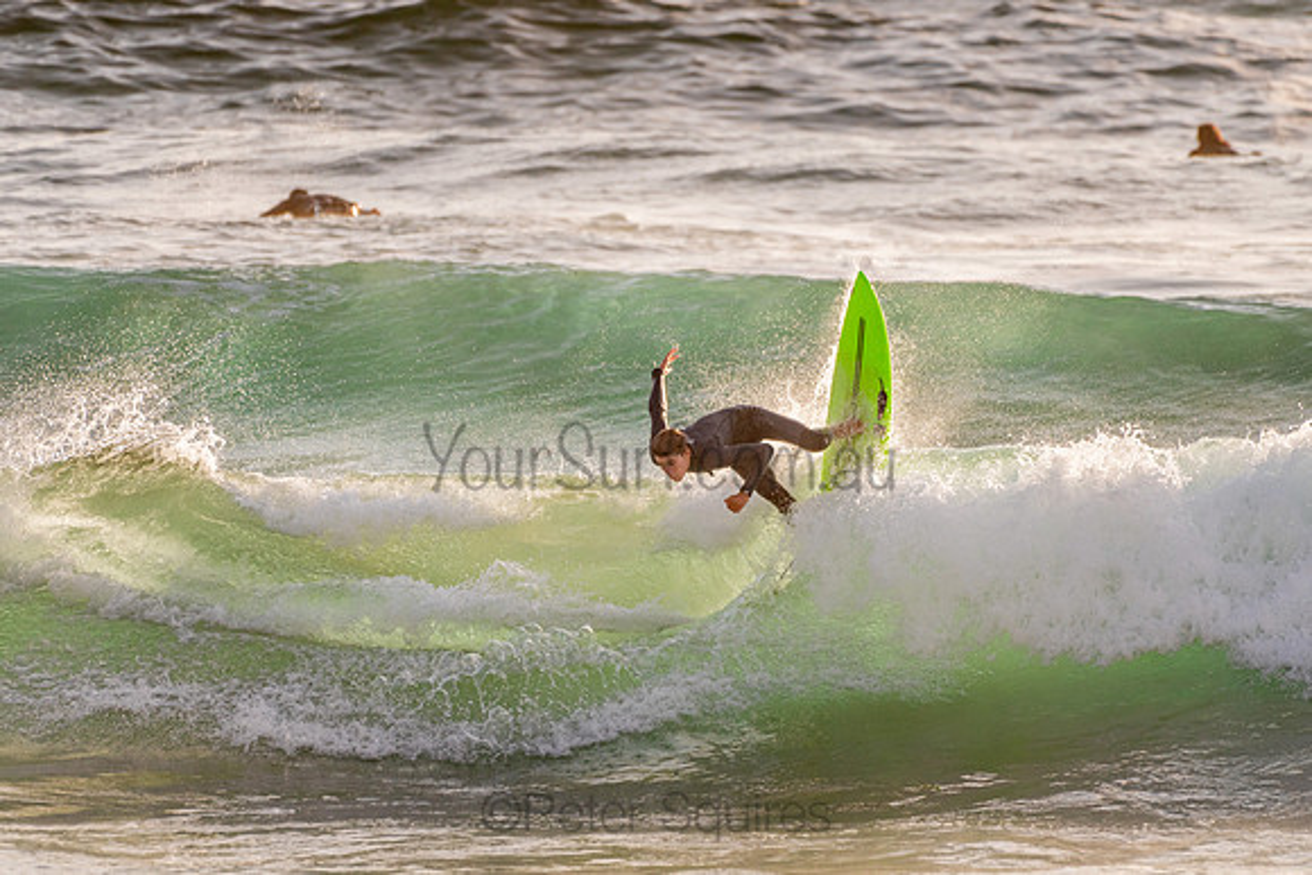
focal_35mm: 613
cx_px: 640
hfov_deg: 3.4
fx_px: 22341
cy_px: 425
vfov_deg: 2.2
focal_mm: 500
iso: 280
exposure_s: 1/2000
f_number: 5.6
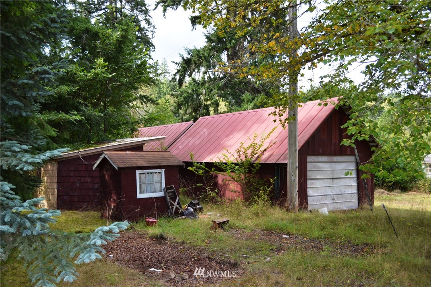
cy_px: 144
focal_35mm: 36
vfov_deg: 36.9
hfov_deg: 53.1
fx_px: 431
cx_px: 216
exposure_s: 1/160
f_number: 4
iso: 100
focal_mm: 24
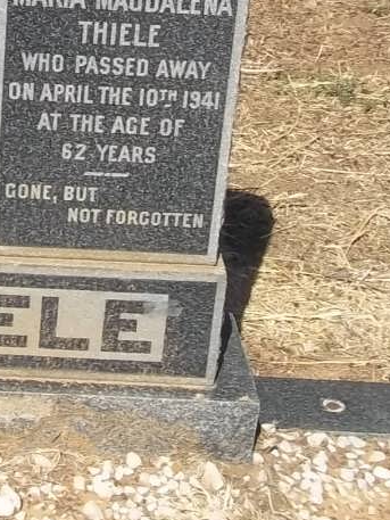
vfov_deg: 22.9
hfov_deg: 17.1
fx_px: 1261
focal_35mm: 84
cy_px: 84
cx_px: -23
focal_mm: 5.7
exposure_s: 1/500
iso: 80
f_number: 5.5
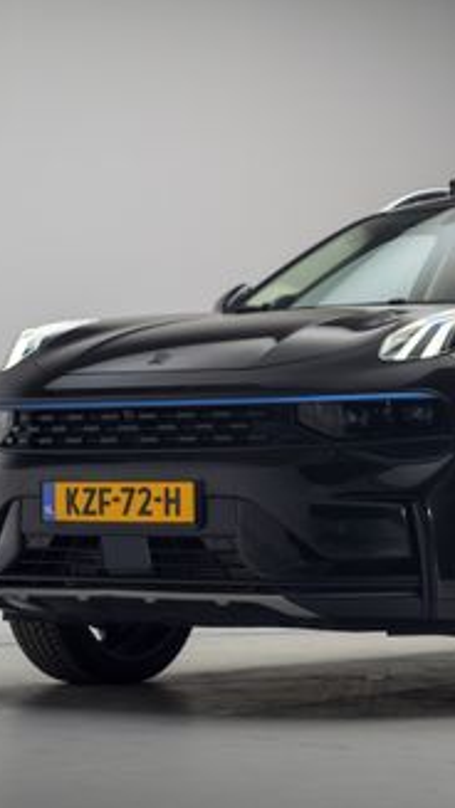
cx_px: 482
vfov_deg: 26.5
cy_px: 402
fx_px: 1715
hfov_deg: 14.8
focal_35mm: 80
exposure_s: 1/13
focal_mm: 50
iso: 100
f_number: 4
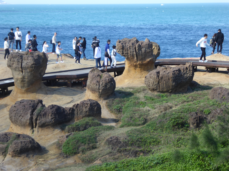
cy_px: 86
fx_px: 913
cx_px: 114
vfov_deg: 10.7
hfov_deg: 14.3
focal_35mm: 138
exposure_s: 1/160
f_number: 5.2
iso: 100
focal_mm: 22.3
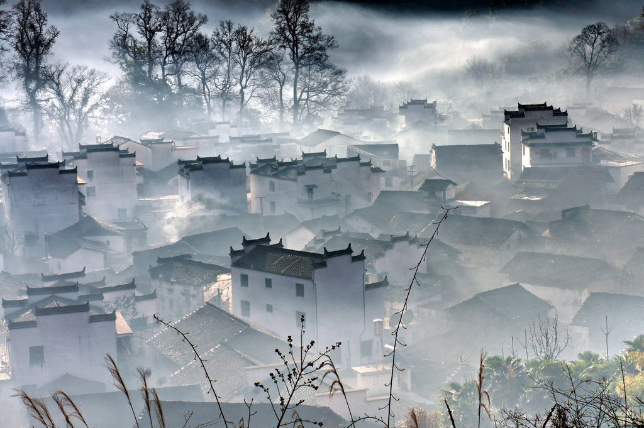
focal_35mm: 82
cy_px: 214
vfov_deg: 16.5
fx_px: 1475
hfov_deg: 24.6
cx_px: 322
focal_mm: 55
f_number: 13
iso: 200
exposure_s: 1/250
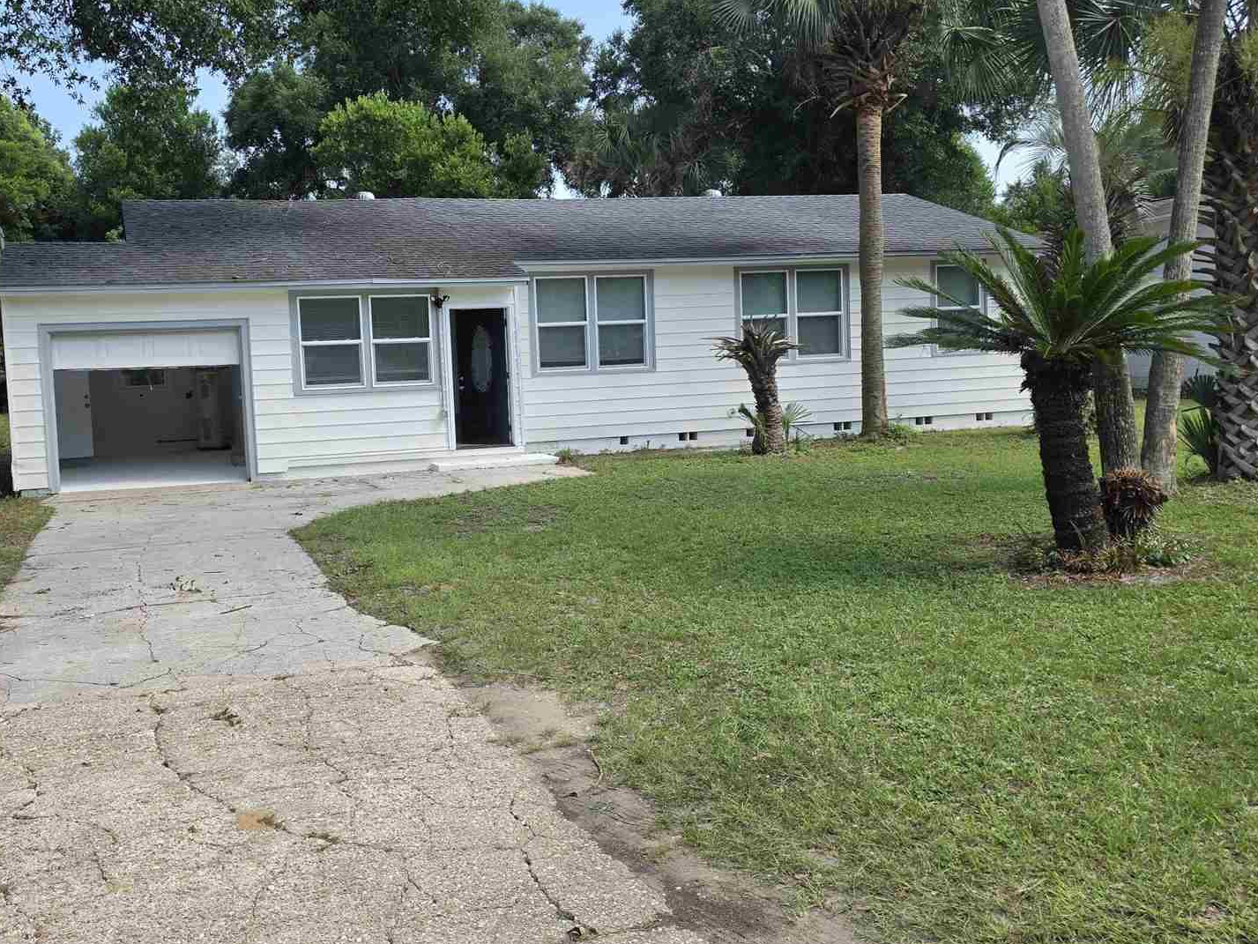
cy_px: 463
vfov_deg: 43.0
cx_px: 486
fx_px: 1200
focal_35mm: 33
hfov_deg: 54.8
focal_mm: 6.5
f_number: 1.4
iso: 64
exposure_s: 1/2679
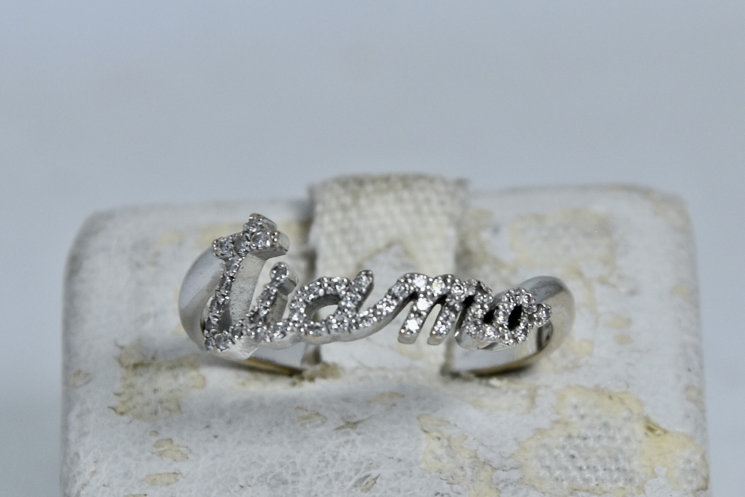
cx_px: 372
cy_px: 248
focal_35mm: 158
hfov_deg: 13.0
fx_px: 3259
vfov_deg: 8.7
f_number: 9
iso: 200
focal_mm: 105
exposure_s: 1/320
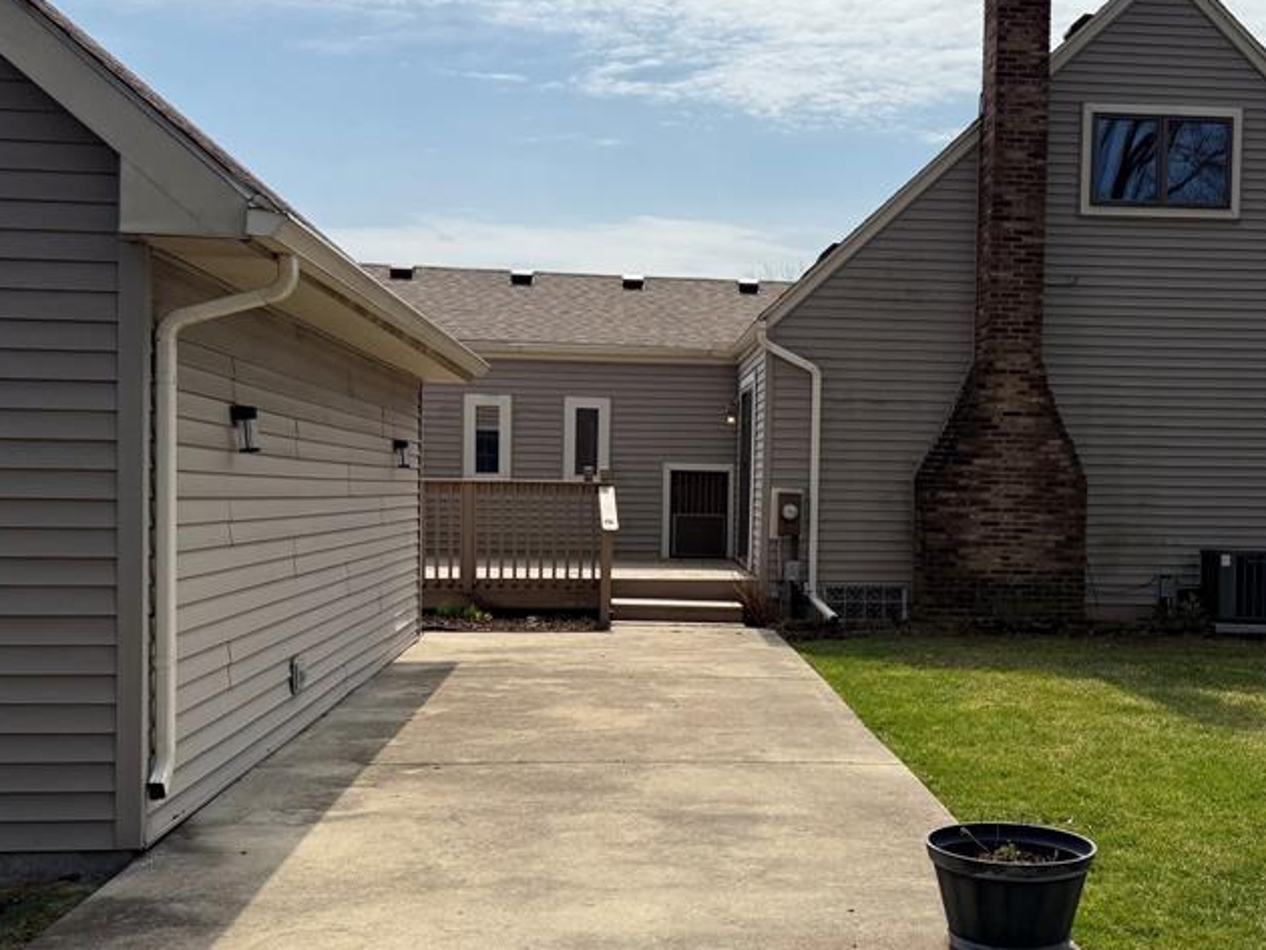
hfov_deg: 47.3
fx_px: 1427
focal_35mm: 39
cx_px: 814
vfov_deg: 36.8
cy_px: 502
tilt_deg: +0.0
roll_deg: -0.1
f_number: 1.78
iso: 80
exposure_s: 1/9091
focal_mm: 6.76
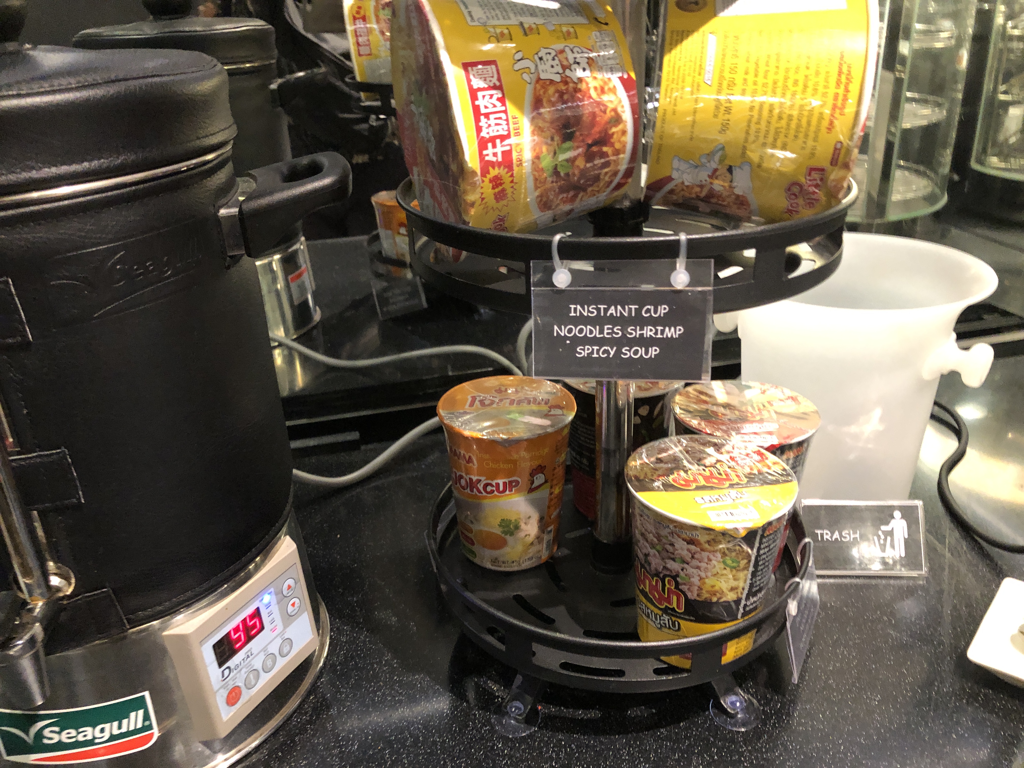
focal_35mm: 28
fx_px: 828
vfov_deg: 49.7
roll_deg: +2.7
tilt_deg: -28.6
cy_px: 384
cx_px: 512
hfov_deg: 63.4
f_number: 1.8
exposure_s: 1/6
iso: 80
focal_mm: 3.99
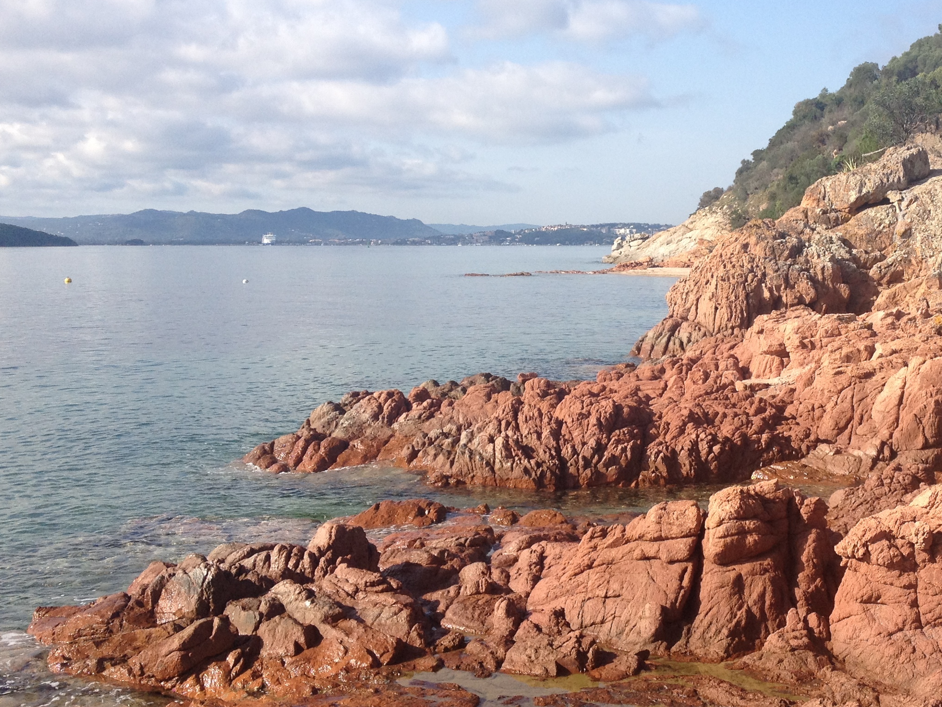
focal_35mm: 56
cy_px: 293
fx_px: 1524
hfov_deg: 33.8
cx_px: 684
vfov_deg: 26.1
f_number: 2.4
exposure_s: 1/1284
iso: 64
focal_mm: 4.28
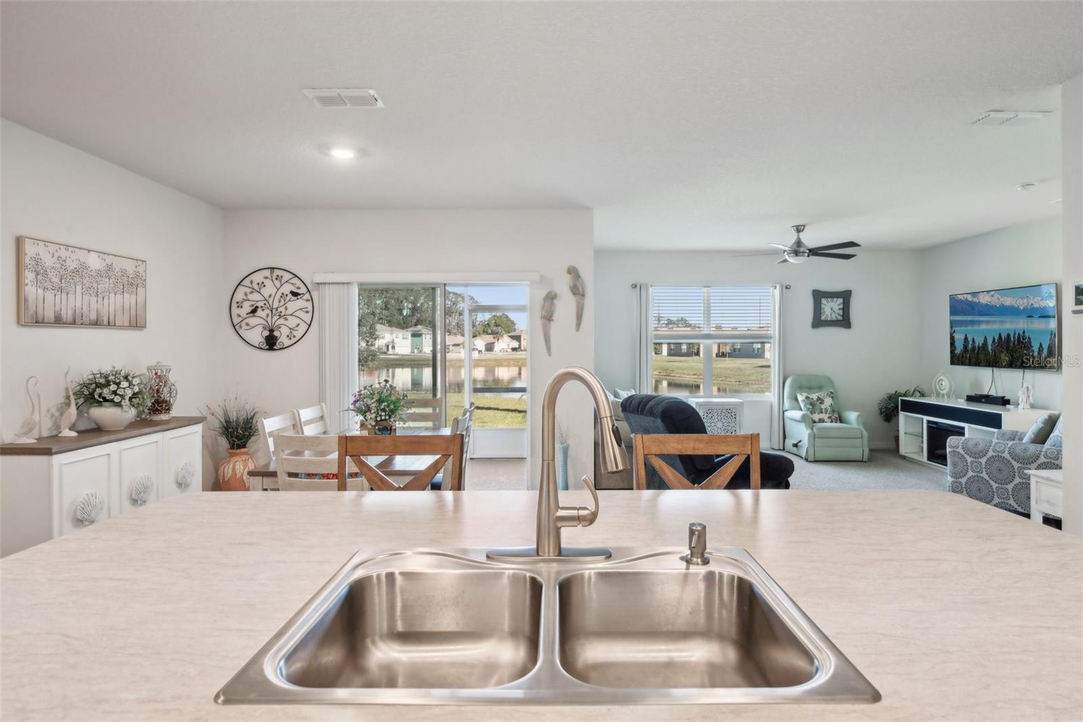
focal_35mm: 20
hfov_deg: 84.0
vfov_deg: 61.9
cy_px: 361
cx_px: 542
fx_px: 602
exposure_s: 1/15
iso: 400
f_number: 8
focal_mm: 20
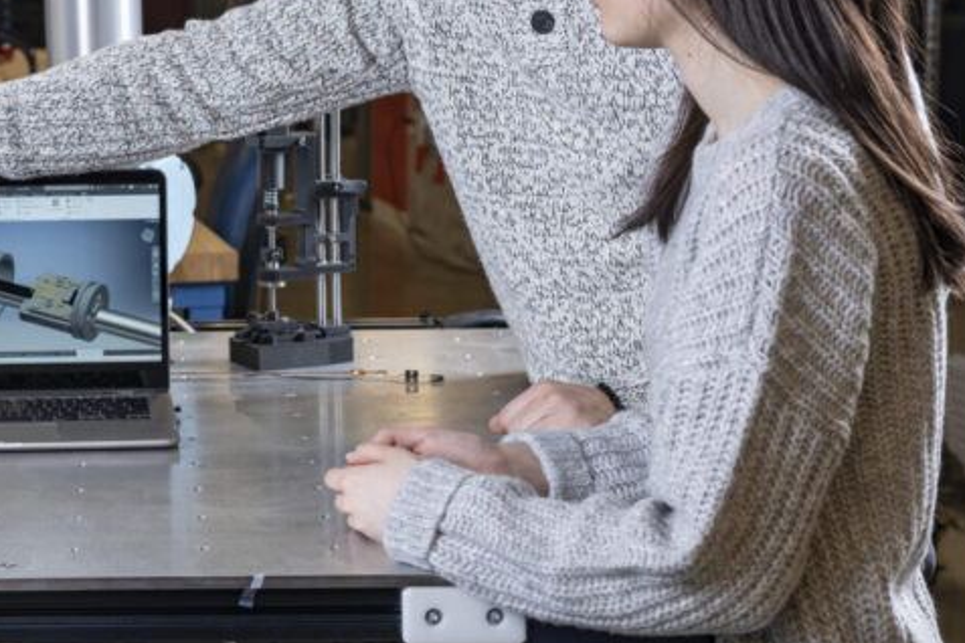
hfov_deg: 19.4
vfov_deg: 13.2
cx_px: 55
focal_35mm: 103
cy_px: 90
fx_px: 2761
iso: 125
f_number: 5
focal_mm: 48
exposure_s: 1/40
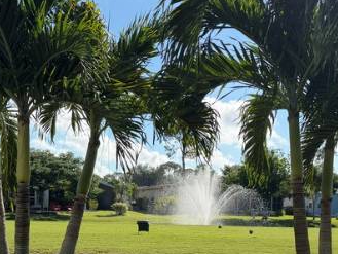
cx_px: 224
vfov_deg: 22.9
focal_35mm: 62
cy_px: 239
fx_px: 606
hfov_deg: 31.0
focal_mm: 6.76
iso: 80
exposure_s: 1/3425
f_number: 1.78
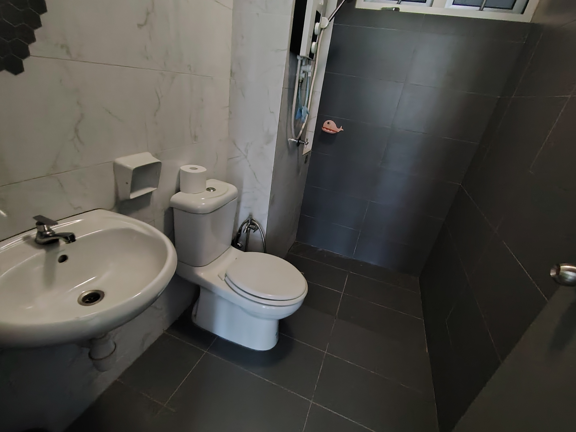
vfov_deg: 74.7
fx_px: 283
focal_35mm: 17
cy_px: 216
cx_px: 288
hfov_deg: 91.0
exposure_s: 1/20
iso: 1338
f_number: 2.2
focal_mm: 1.43
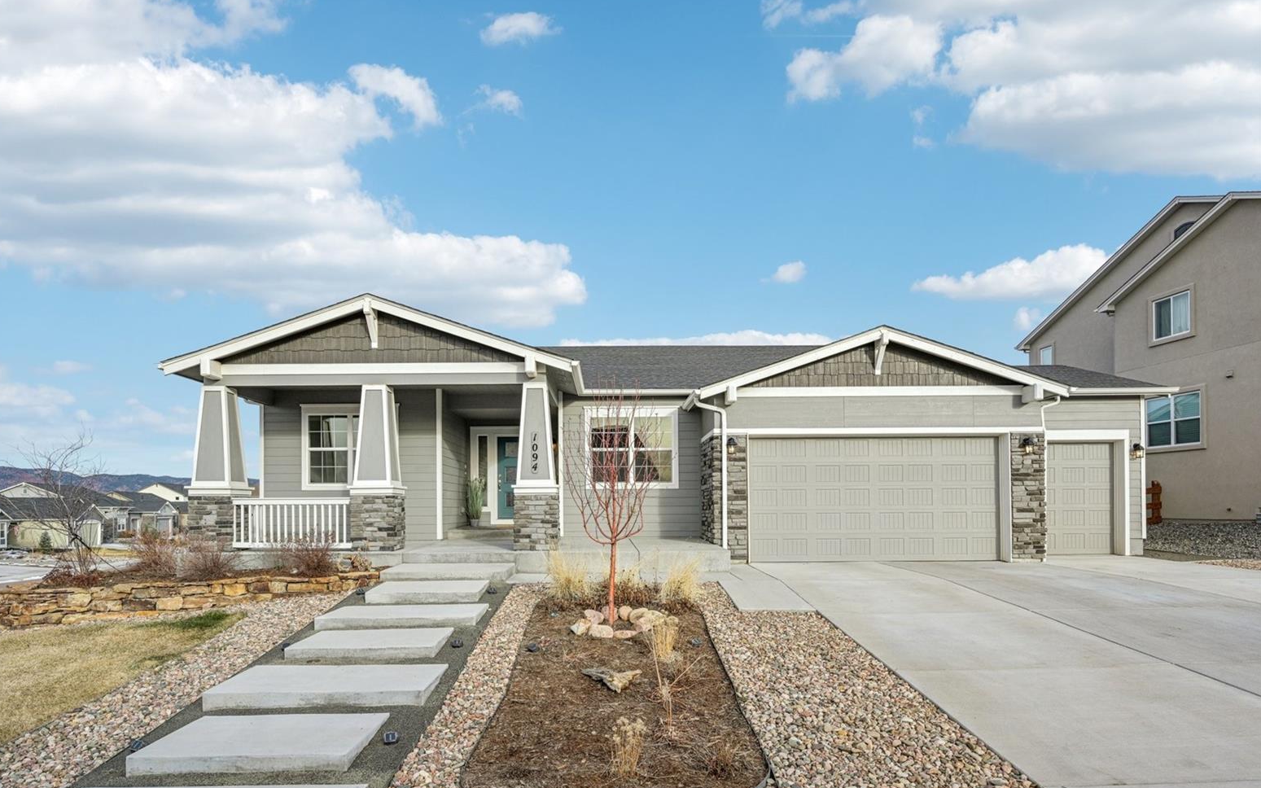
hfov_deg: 85.0
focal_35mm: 20
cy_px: 426
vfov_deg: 59.6
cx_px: 614
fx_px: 687
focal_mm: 19
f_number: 8
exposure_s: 1/160
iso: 100
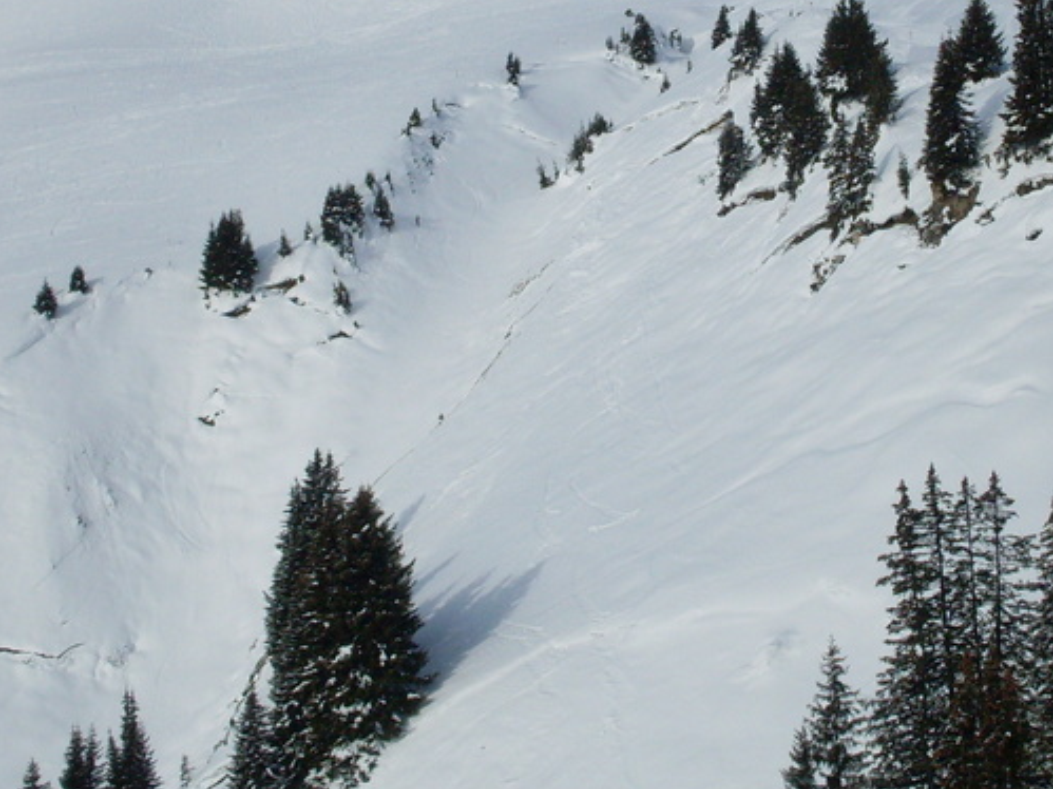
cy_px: 137
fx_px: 2372
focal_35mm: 78
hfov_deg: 24.9
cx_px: 688
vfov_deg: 18.7
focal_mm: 6.3
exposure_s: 1/350
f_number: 8.4
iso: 80
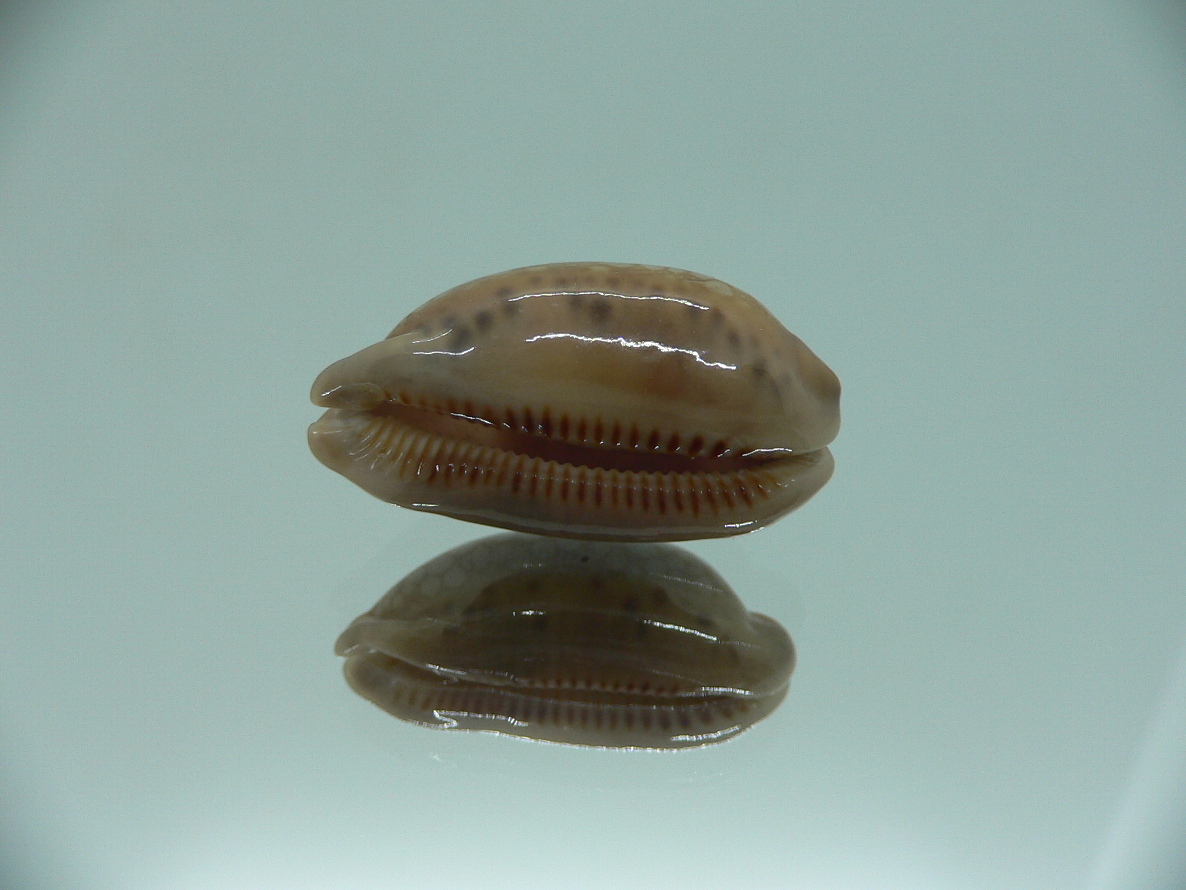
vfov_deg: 40.7
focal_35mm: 35
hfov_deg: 52.6
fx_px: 1199
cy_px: 445
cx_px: 593
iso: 80
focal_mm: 4.6
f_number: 2.8
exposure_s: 1/60
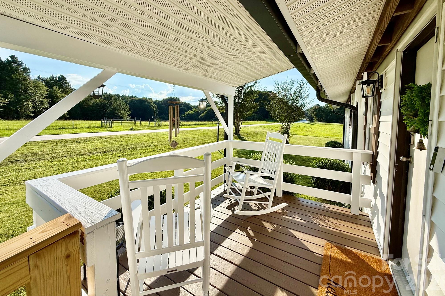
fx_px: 185
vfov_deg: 76.9
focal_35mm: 15
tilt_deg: -2.0
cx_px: 225
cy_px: 127
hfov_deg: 100.4
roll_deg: -0.5
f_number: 2.2
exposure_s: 1/2320
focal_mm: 2.22
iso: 64
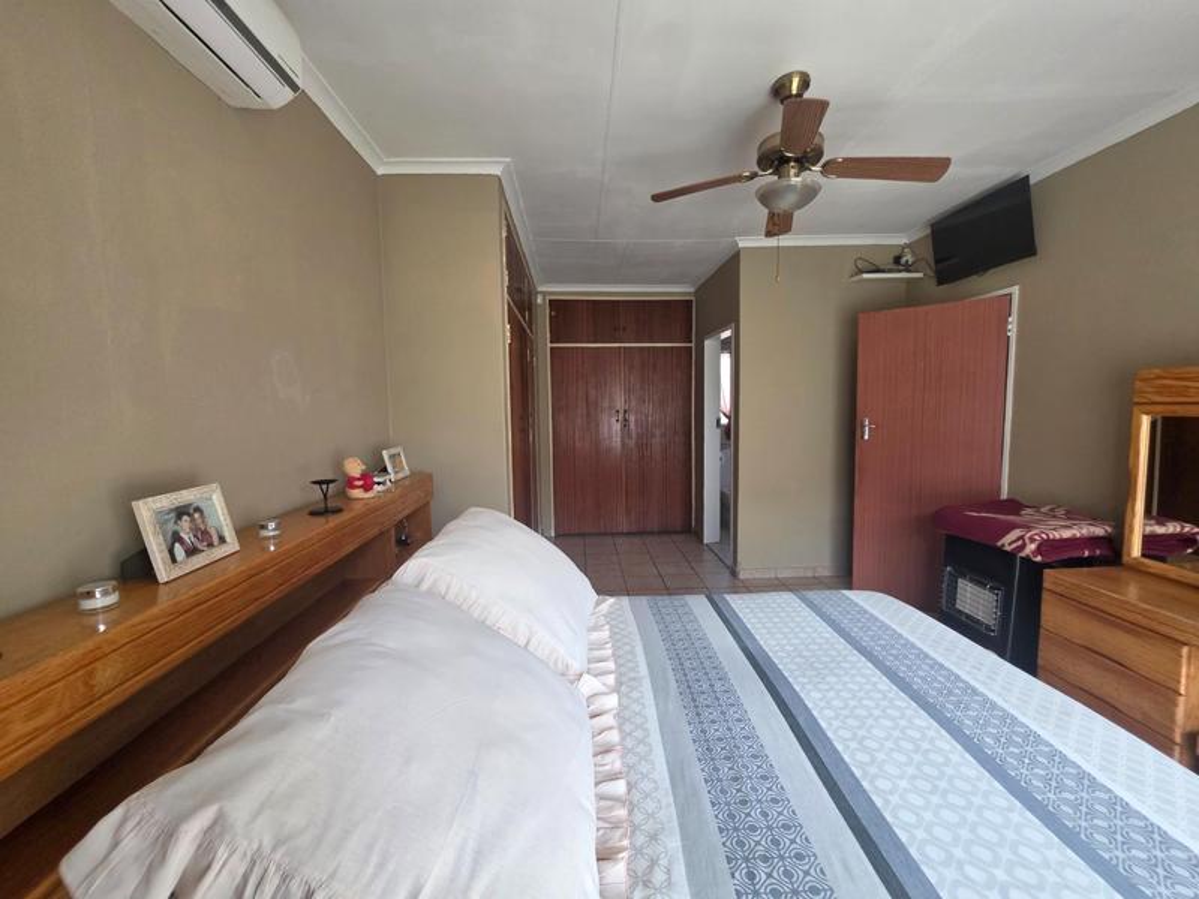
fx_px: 450
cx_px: 600
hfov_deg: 106.2
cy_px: 450
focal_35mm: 13
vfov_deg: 89.9
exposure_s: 1/370
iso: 400
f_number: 1.9
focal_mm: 2.2
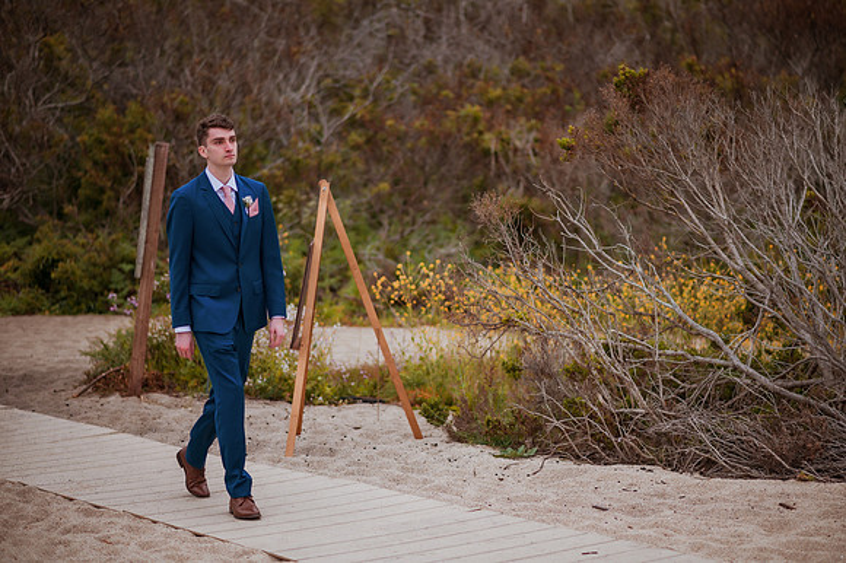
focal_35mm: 85
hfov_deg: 23.9
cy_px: 282
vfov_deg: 16.1
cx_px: 423
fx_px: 1996
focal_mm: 85
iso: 200
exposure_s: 1/1000
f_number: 1.8
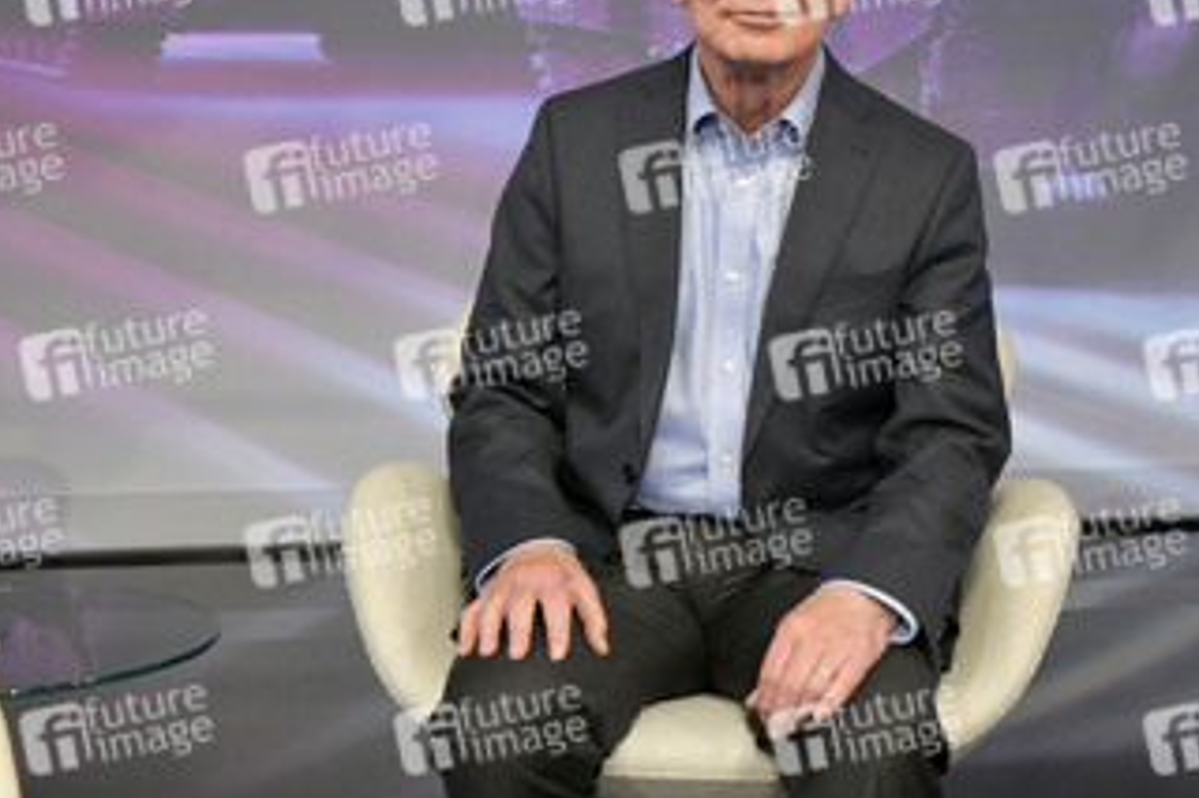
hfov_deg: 32.2
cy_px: 262
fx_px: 2064
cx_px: 766
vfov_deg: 21.8
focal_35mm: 62
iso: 2500
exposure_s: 1/200
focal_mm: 44
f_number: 5.6
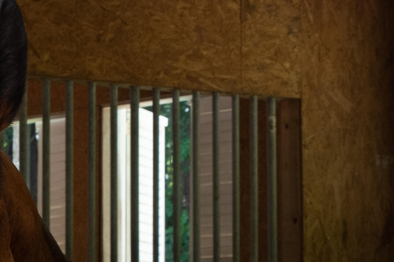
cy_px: 320
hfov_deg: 13.8
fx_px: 1602
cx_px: -22
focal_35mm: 146
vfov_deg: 9.2
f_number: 8
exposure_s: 1/50
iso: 800
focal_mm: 35
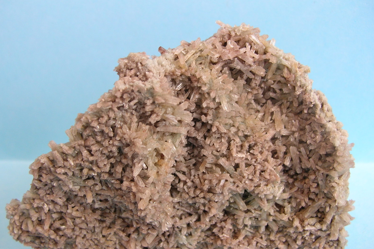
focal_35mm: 38
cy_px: 138
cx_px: 185
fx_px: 395
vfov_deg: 35.0
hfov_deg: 50.7
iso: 50
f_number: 2.7
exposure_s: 1/8.5
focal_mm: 6
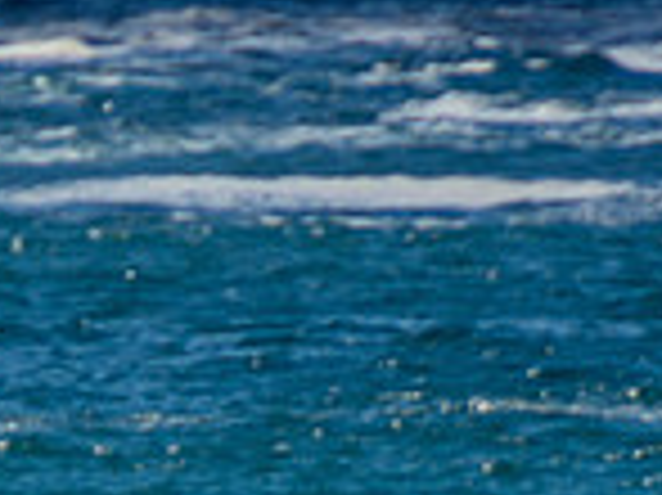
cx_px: -95
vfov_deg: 0.7
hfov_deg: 0.9
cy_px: 830
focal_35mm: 2283
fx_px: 43625
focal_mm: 400
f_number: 5.6
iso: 250
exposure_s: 1/2000
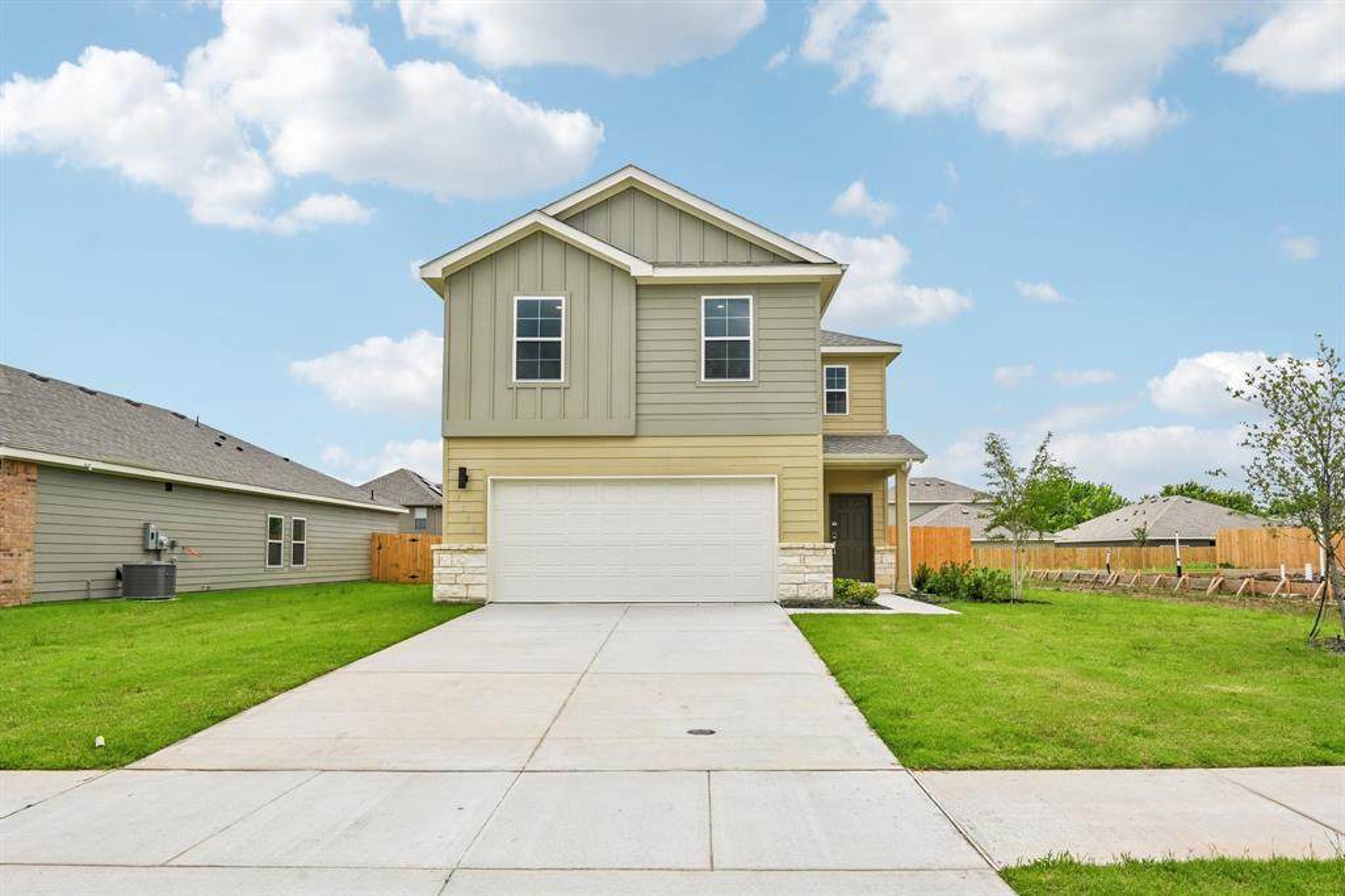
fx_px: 822
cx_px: 672
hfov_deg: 78.6
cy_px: 448
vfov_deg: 57.2
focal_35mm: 22
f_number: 8
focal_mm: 22
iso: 400
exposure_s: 1/1600
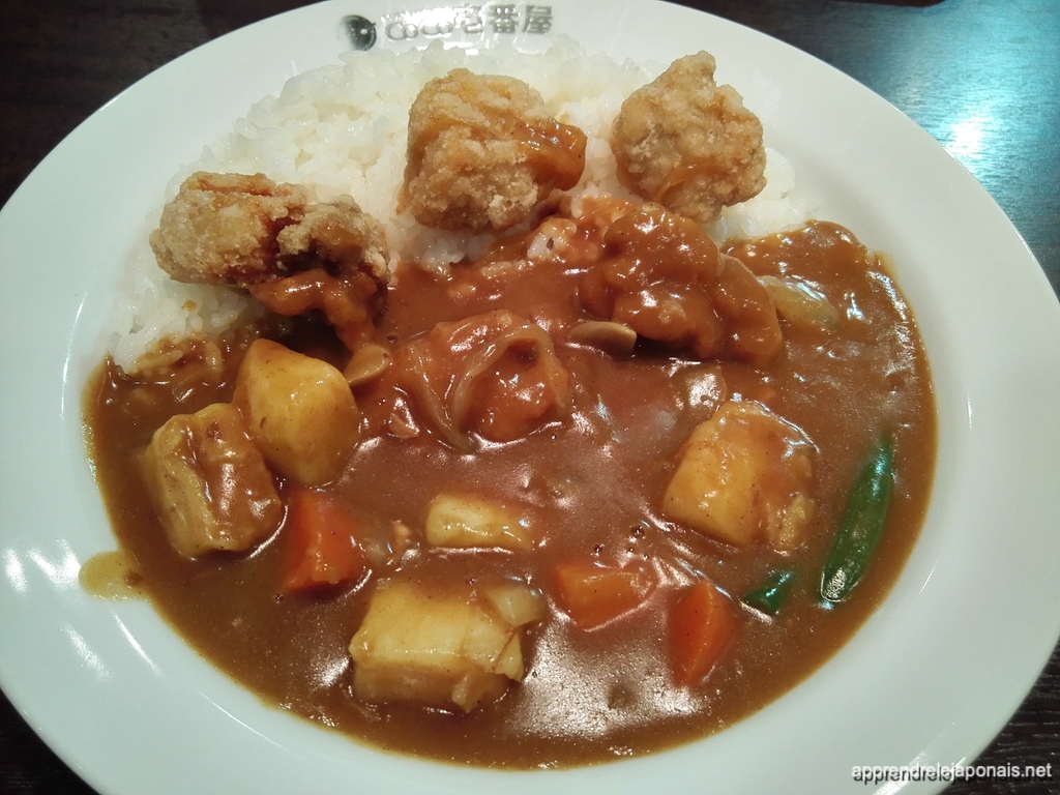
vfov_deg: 48.2
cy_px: 398
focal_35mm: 29
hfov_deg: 61.7
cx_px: 530
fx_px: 888
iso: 160
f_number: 2
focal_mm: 3.8
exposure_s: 1/33.4
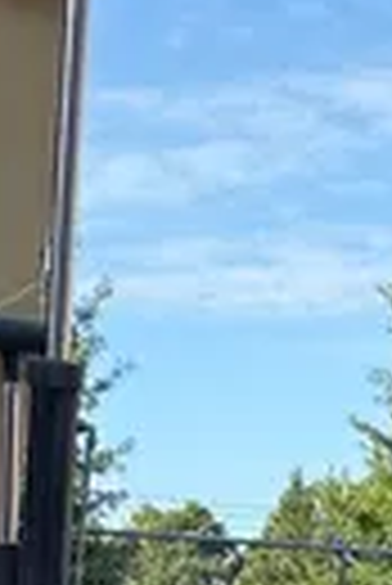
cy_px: 1046
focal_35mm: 152
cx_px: 392
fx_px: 2476
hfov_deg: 9.0
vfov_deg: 12.4
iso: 50
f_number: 1.6
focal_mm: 5.96
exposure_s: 1/1217
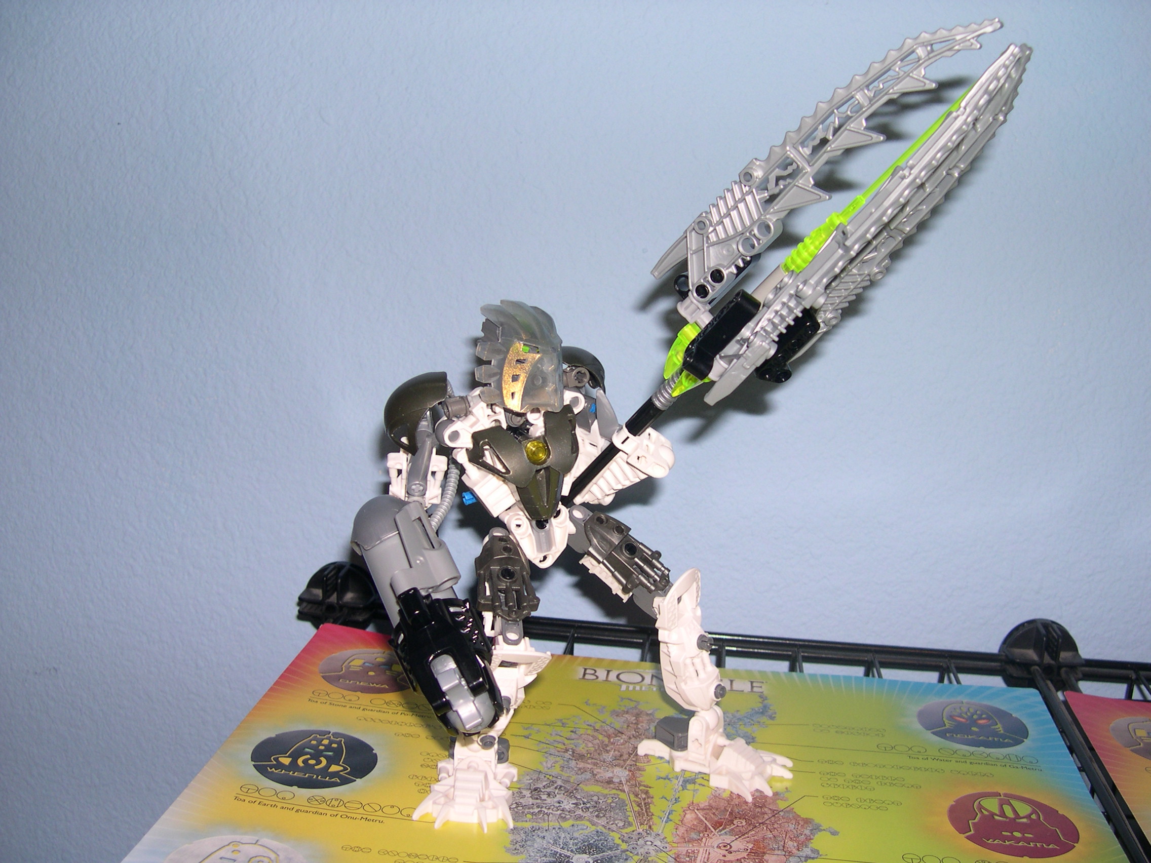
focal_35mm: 38
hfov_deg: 49.0
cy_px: 432
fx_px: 1264
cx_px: 576
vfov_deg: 37.7
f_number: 2.8
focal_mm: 8
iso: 100
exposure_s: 1/60
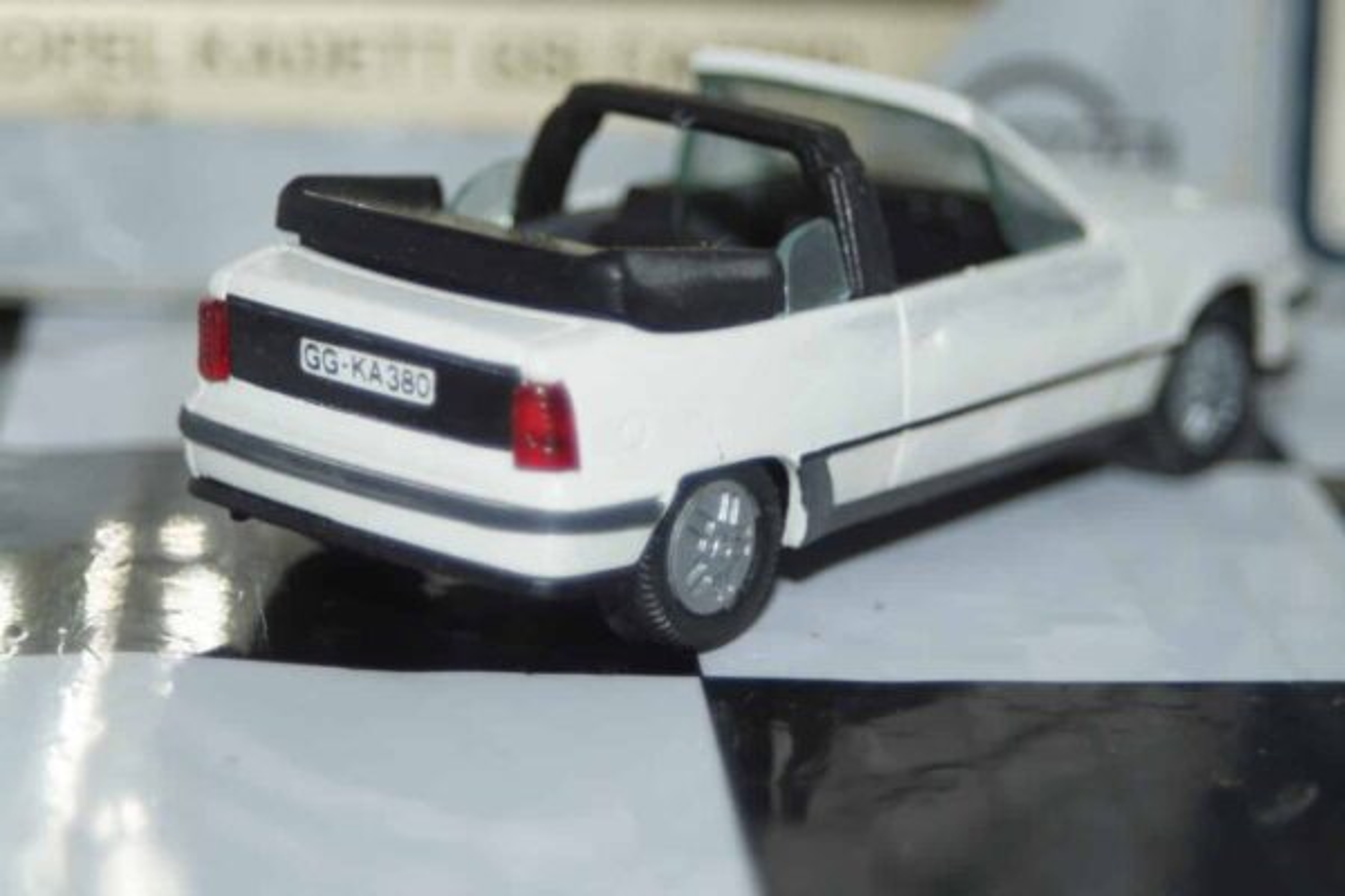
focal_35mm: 120
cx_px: 672
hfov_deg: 17.1
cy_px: 448
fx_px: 4483
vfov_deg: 11.4
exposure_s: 1/60
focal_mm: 80
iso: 250
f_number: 5.6
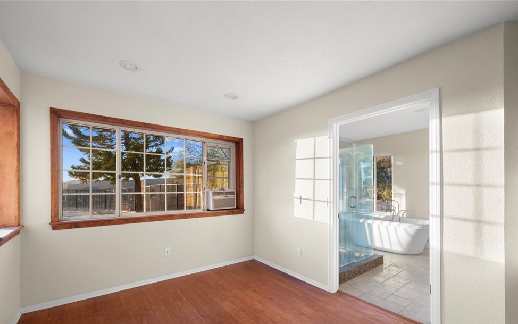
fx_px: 212
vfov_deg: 74.5
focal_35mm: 15
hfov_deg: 101.4
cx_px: 249
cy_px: 181
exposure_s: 1/2500
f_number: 8
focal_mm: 14
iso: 1600
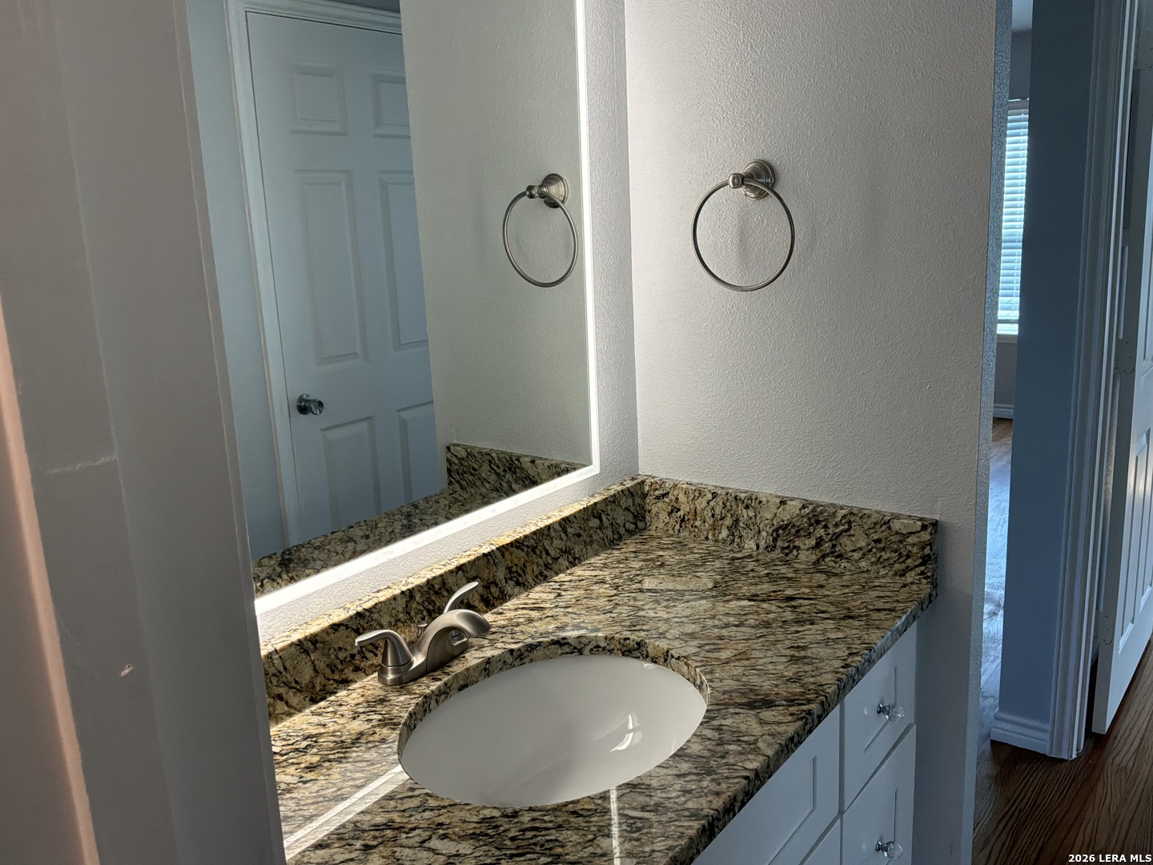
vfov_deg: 49.7
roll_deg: +3.0
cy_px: 432
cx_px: 576
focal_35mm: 28
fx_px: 933
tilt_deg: -13.7
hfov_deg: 63.4
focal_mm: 3
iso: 80
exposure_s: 1/120
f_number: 1.8
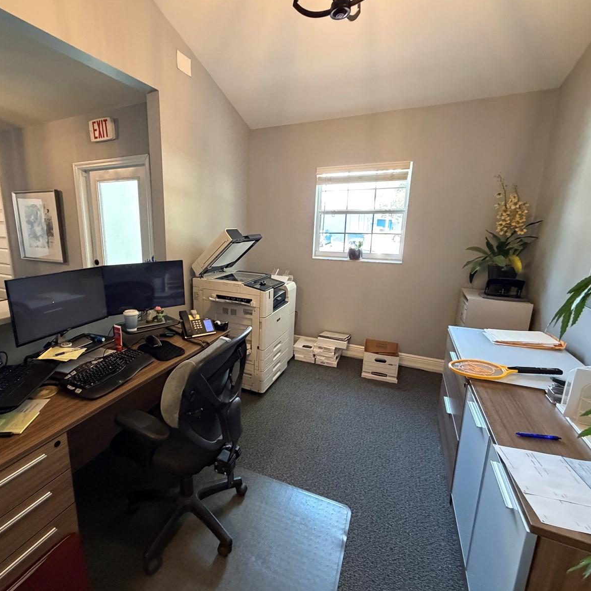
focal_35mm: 17
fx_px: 328
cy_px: 291
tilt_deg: -11.5
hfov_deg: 83.1
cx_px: 241
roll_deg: +0.4
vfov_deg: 84.0
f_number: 2.2
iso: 640
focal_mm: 2.22
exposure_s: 1/60
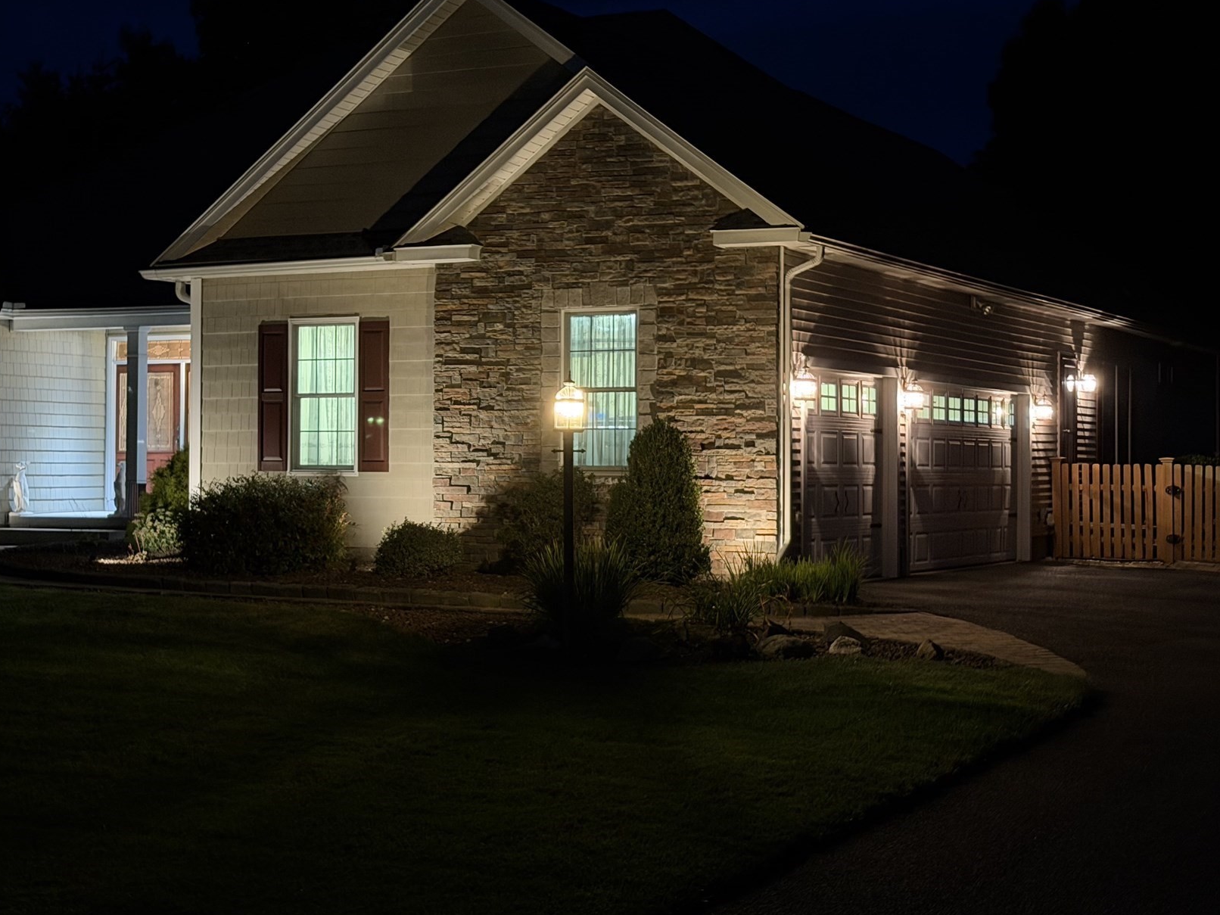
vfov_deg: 24.0
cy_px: 403
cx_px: 474
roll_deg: -0.5
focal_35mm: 61
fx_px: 2150
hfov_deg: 31.6
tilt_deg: +1.7
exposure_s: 1/20
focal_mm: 6.76
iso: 800
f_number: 1.78
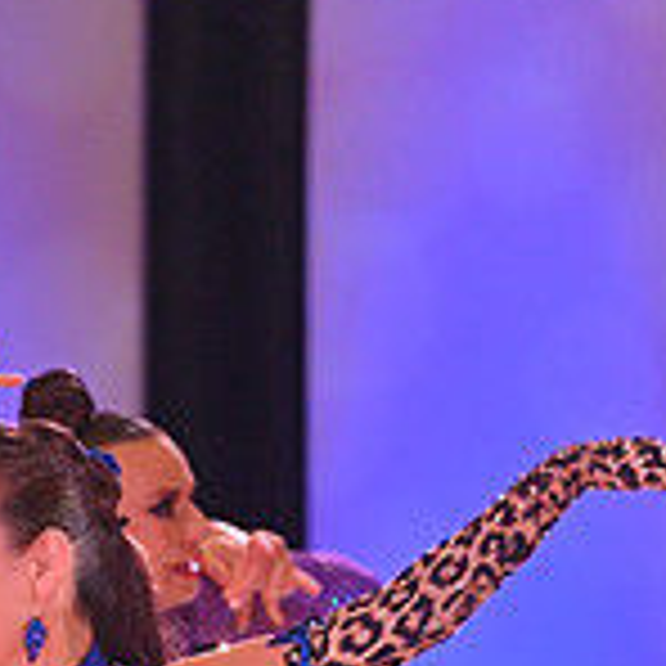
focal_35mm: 618
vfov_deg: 2.8
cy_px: 1022
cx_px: -16
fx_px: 13452
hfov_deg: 2.8
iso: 2000
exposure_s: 1/400
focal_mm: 185
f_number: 5
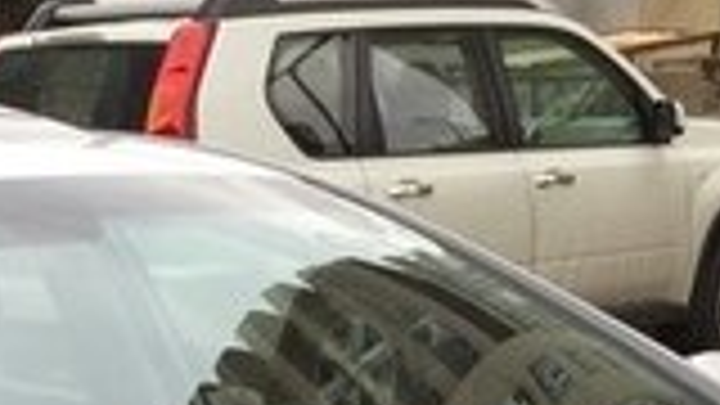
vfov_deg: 8.3
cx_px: 230
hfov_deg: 16.5
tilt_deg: -22.0
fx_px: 2482
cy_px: 1082
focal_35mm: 130
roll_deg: +0.8
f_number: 2.2
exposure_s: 1/116
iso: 32
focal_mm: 4.15
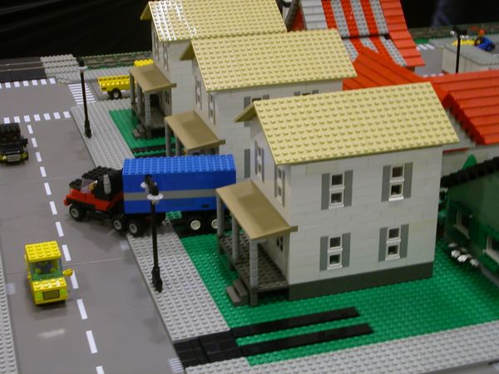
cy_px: 187
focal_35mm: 64
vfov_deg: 22.9
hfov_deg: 30.3
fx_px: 923
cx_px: 250
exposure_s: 1/11.2
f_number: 3.5
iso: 100
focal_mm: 9.7
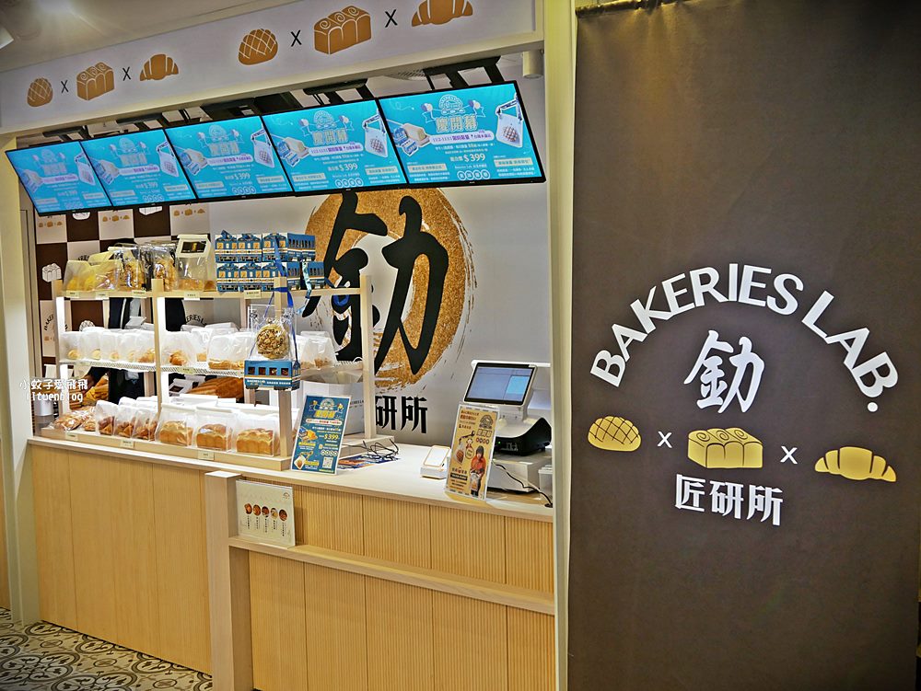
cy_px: 346
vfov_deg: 37.8
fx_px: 1012
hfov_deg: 49.0
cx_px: 460
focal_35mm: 38
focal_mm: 19
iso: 500
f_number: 4.3
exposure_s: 1/60
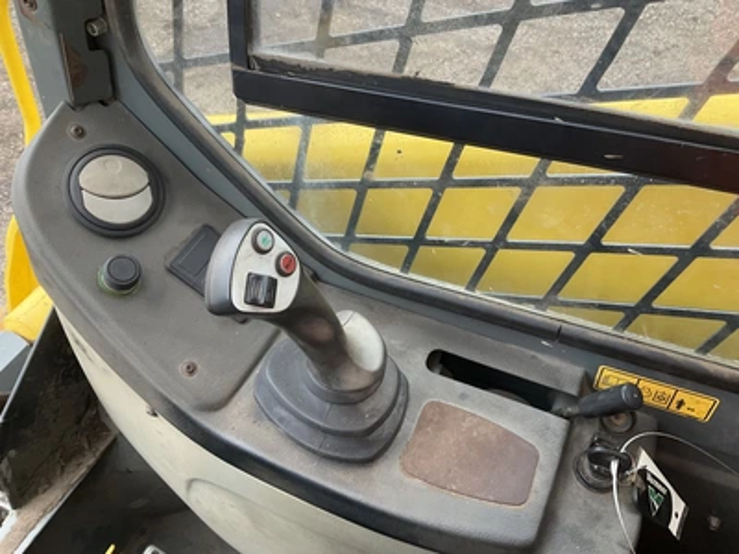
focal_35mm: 29
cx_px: 370
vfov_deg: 48.2
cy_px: 277
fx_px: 619
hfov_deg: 61.7
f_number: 1.8
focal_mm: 3
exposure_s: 1/60
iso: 100
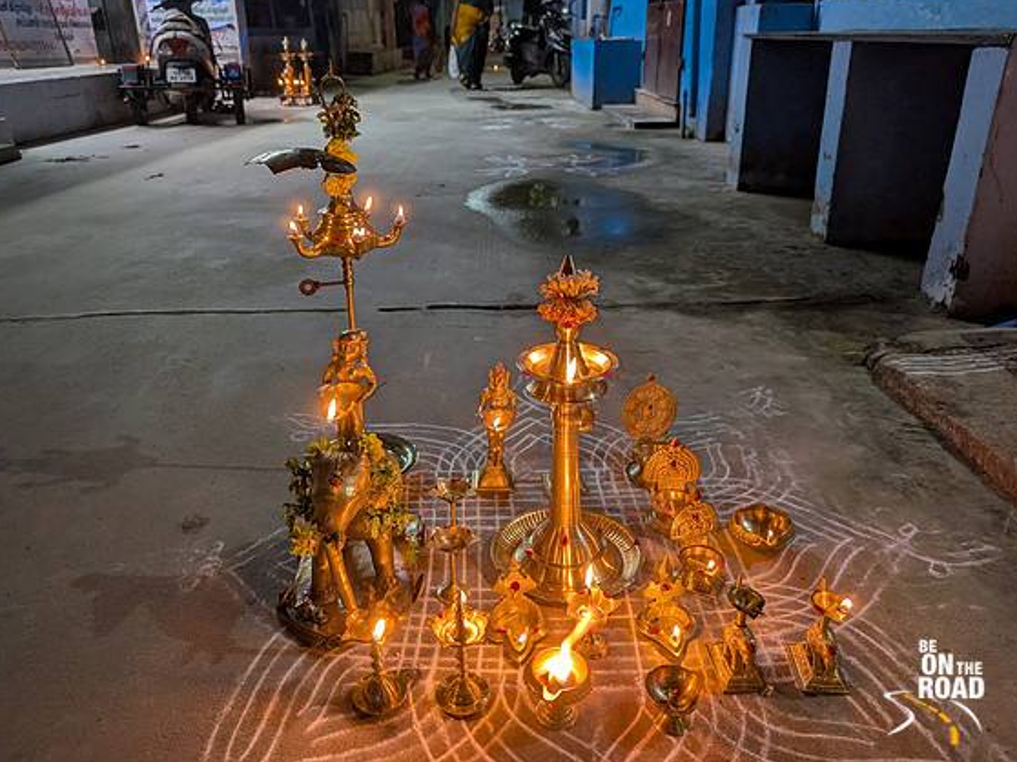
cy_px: 376
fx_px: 734
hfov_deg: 69.4
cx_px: 507
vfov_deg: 54.8
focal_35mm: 25
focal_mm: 6.9
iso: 280
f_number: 1.68
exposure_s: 1/95.2
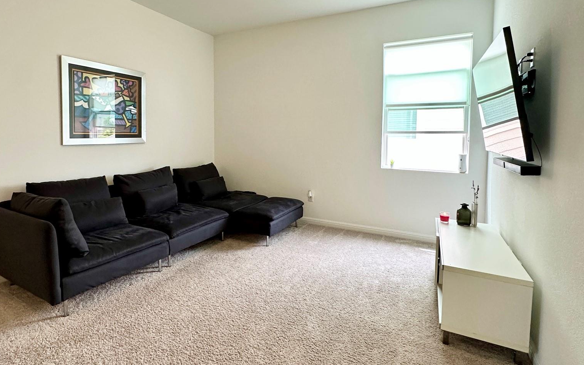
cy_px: 150
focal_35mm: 20
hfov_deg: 84.6
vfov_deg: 59.3
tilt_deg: -2.8
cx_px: 253
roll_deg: -0.4
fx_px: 318
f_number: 2.2
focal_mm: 2.22
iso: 200
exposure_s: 1/120
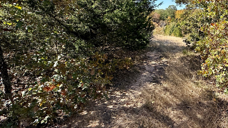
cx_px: 165
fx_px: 151
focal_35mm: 25
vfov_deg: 45.0
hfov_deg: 70.1
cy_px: 38
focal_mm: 2.22
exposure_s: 1/564
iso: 64
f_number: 2.2
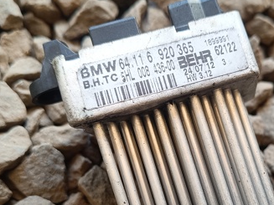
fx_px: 372
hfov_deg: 39.8
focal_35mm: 47
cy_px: 149
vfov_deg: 30.4
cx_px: 188
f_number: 1.88
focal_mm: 5.59
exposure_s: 1/101
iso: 165
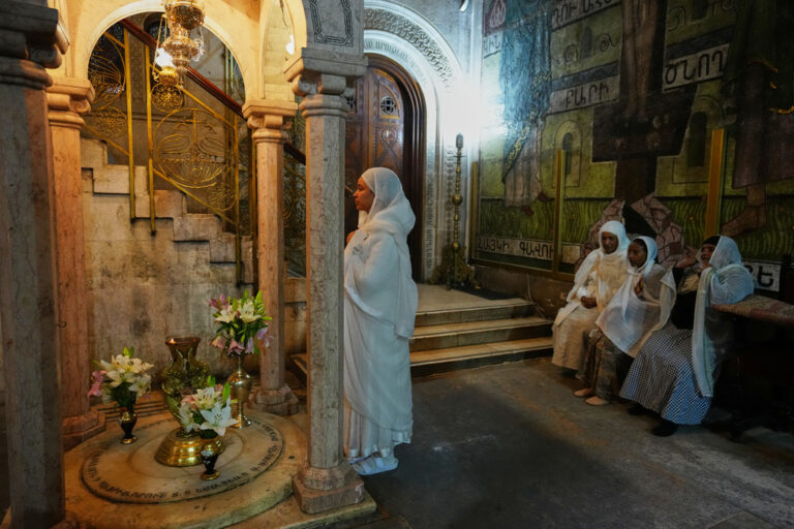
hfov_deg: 73.7
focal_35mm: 24
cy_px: 264
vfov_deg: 53.1
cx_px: 397
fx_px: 529
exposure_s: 1/160
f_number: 2.8
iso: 3200
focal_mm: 24
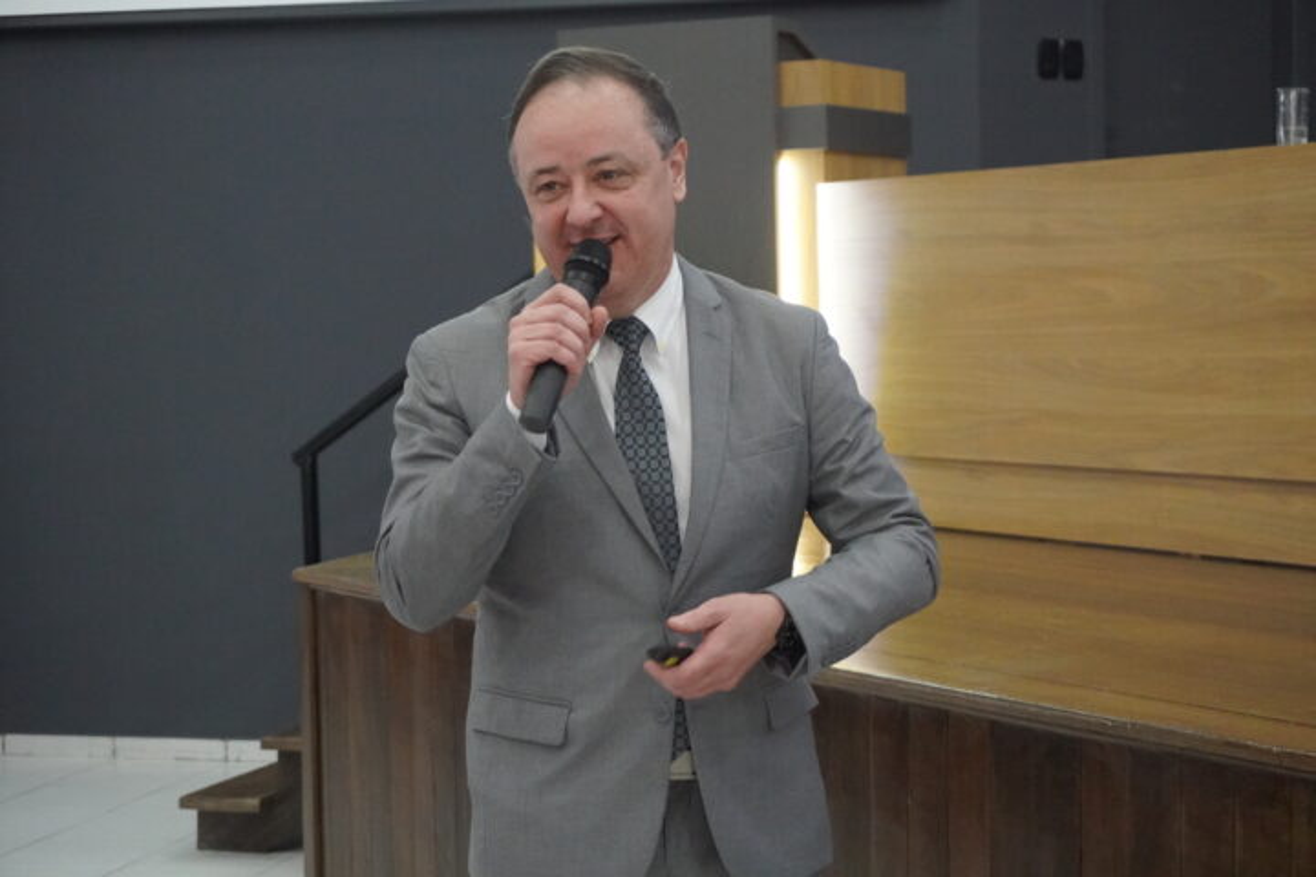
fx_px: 2741
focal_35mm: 75
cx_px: 658
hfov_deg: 27.0
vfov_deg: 18.2
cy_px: 438
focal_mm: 50
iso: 6400
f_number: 5.6
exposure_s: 1/100
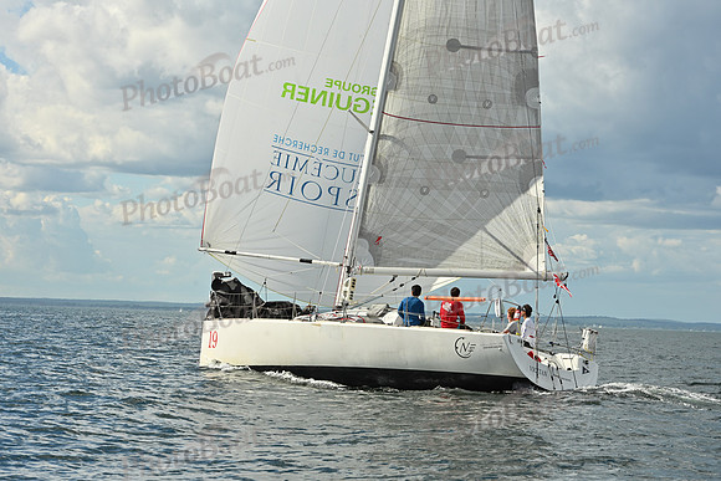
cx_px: 360
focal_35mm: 105
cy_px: 240
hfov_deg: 19.5
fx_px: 2103
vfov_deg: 13.0
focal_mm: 105
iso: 250
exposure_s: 1/800
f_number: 10
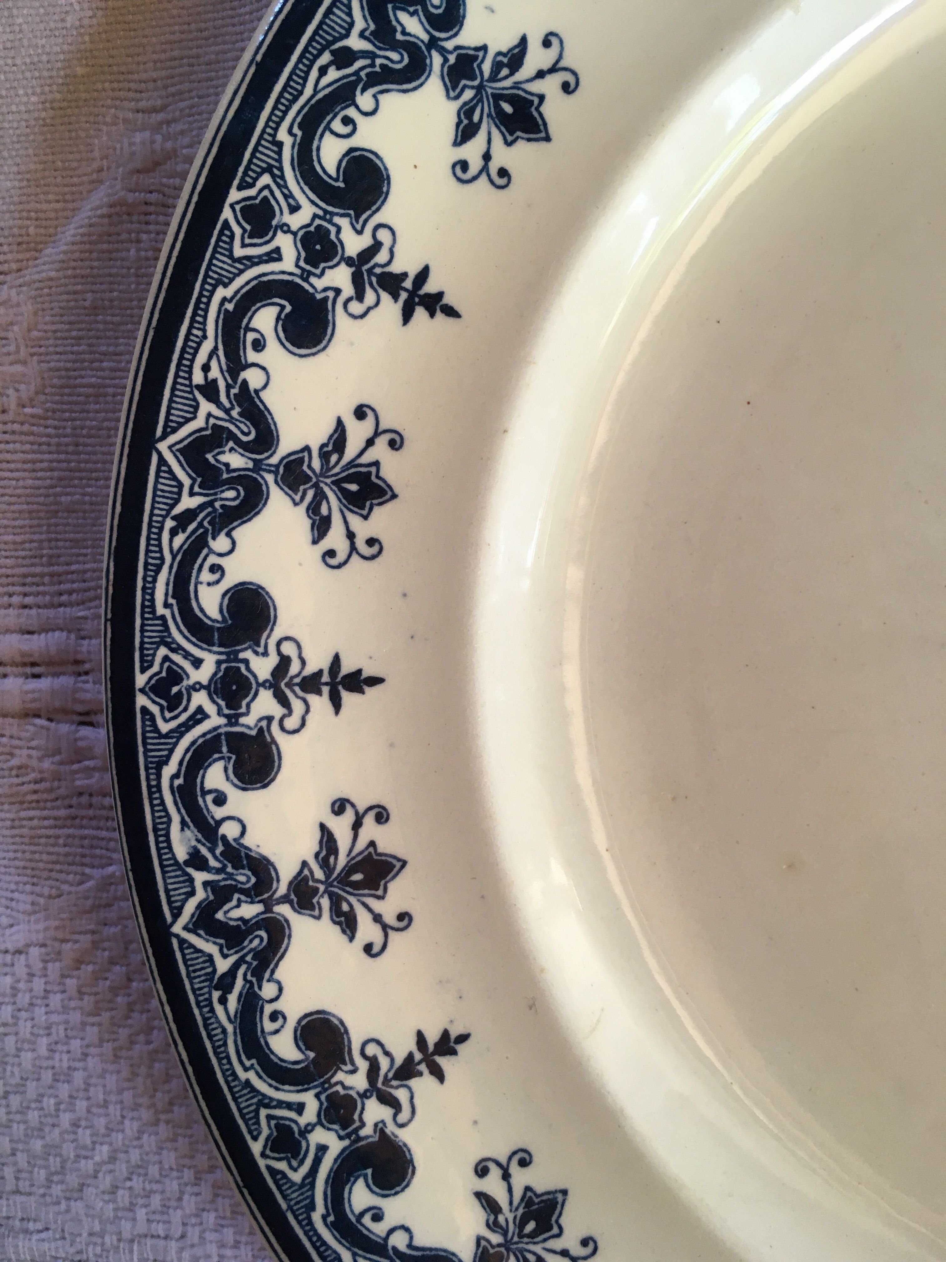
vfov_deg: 61.7
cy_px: 631
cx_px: 473
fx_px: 1057
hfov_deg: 48.2
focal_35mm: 29
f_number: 2.2
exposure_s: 1/33
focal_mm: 4.15
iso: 40
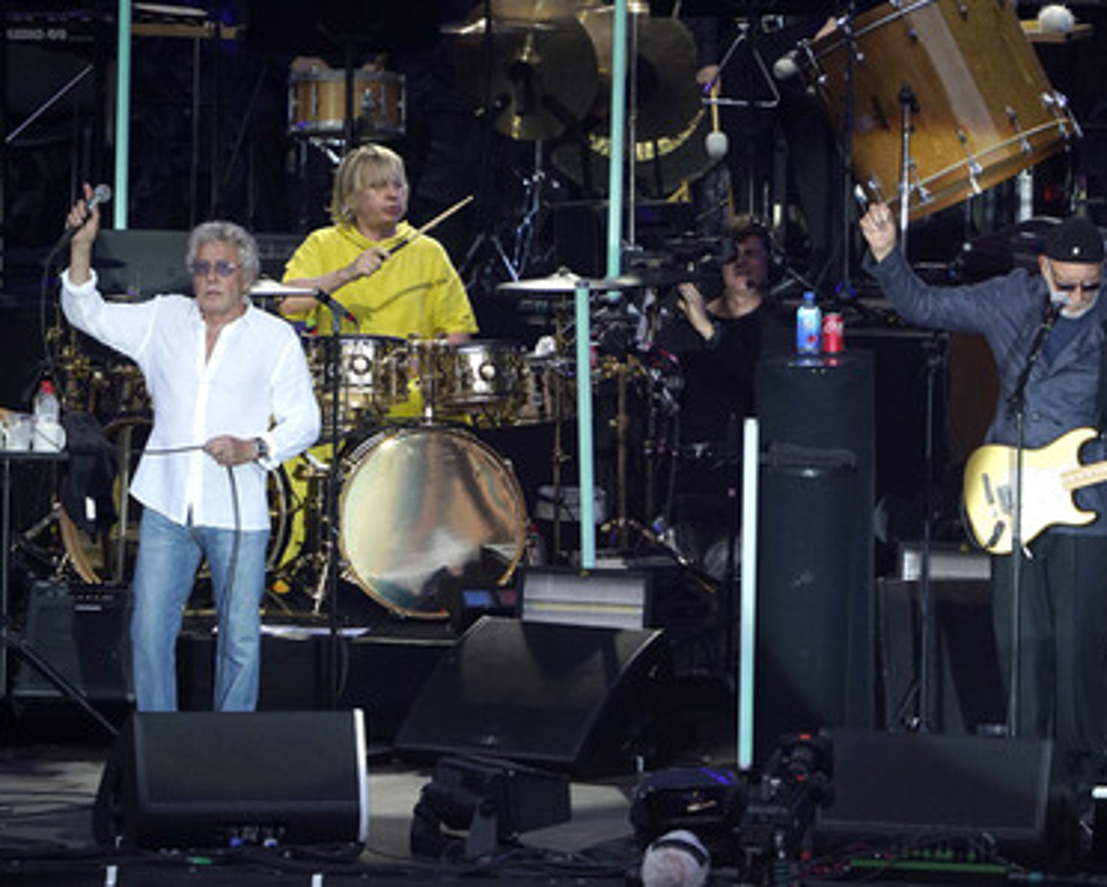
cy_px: 444
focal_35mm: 514
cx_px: 626
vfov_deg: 3.0
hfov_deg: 3.8
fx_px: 16849
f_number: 6.3
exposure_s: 1/1250
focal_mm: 452
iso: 2000
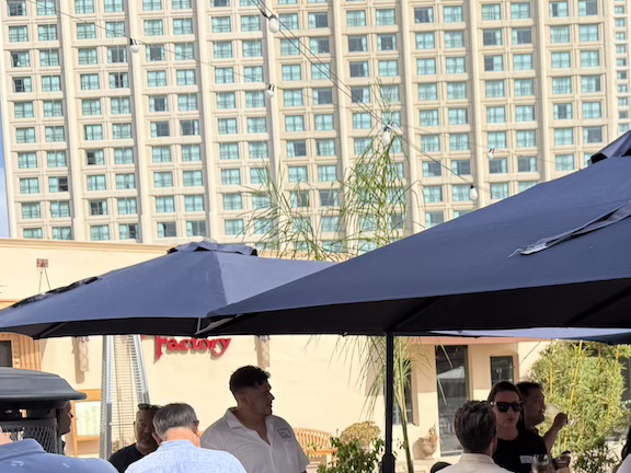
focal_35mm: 50
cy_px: 434
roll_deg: +2.5
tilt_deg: -2.6
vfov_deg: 27.9
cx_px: 492
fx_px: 911
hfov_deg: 37.0
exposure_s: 1/2445
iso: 80
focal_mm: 6.76
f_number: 1.78
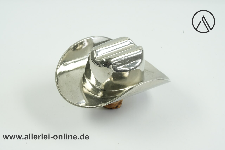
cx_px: 112
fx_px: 562
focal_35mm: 90
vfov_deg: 15.2
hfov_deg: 22.6
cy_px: 75
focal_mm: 90
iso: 2500
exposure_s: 1/50
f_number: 16
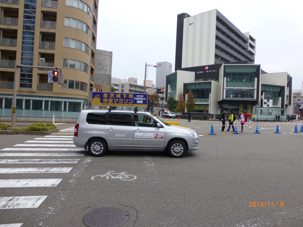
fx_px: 210
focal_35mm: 24
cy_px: 114
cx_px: 152
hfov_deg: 71.6
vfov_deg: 56.8
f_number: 3.5
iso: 100
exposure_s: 1/125
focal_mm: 4.3
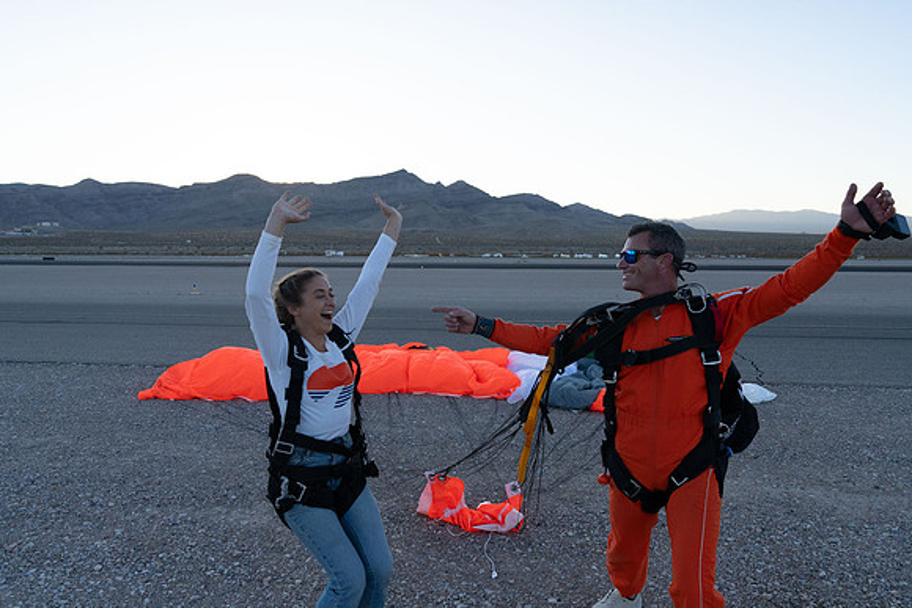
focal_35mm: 24
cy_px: 304
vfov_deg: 53.2
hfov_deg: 73.7
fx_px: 608
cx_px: 456
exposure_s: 1/2000
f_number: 4.5
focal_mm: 24
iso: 1250
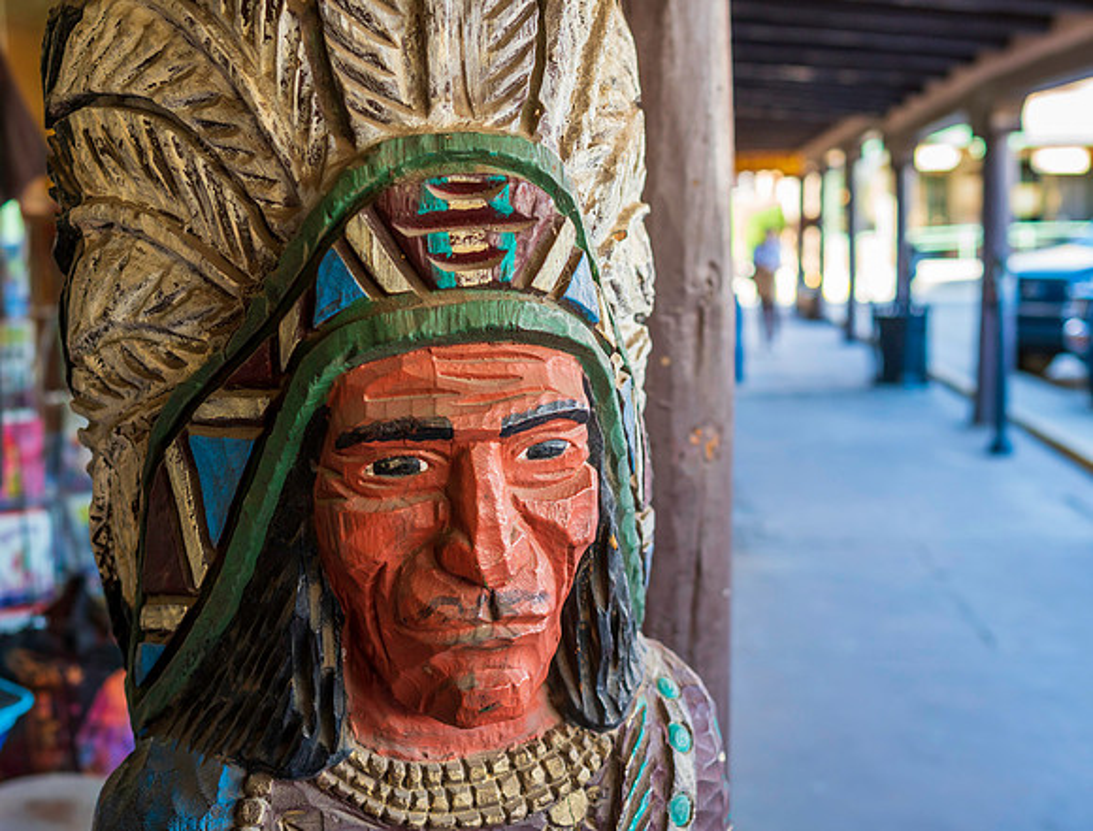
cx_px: 531
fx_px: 1247
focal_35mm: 39
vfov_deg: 36.9
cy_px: 416
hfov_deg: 47.3
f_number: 2.5
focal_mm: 24
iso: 400
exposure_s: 1/160
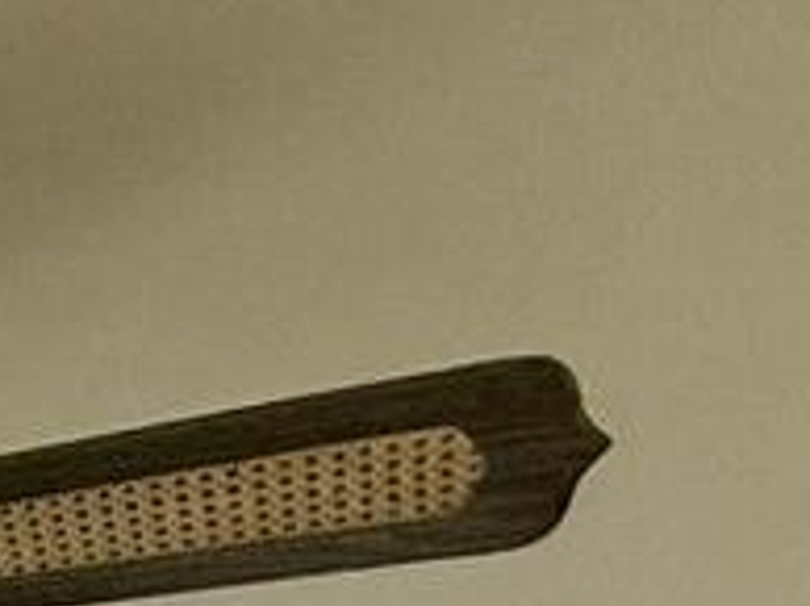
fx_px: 2431
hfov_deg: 15.5
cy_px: 2177
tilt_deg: -7.5
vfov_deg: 9.0
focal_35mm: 104
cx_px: -760
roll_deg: +1.9
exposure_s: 1/99
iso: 250
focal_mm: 2.22
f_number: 2.2
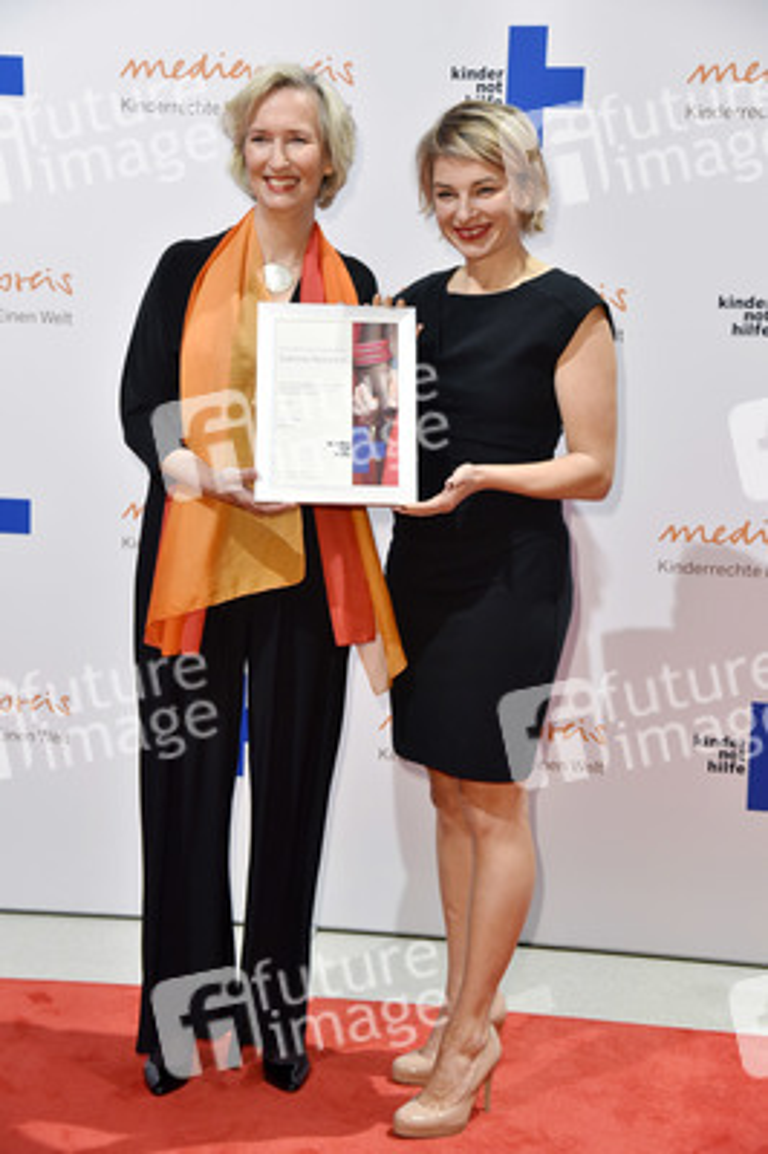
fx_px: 1987
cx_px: 384
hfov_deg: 21.9
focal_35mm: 62
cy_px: 577
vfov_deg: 32.4
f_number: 5.6
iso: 2500
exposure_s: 1/160
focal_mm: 62
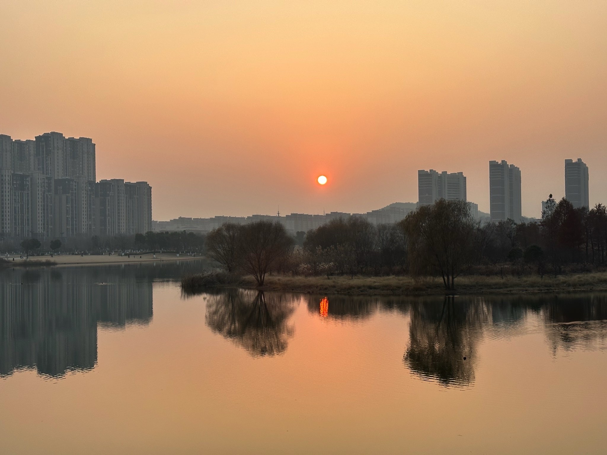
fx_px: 842
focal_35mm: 48
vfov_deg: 30.3
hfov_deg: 39.7
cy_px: 228
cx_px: 304
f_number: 1.78
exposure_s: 1/1145
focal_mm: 6.86
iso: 64
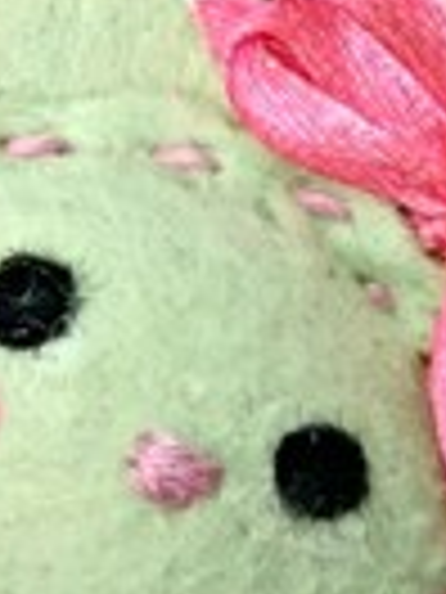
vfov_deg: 16.0
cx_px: -460
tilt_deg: -75.4
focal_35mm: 123
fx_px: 2113
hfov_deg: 10.9
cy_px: 400
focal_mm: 4.15
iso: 50
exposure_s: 1/30
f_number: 2.2
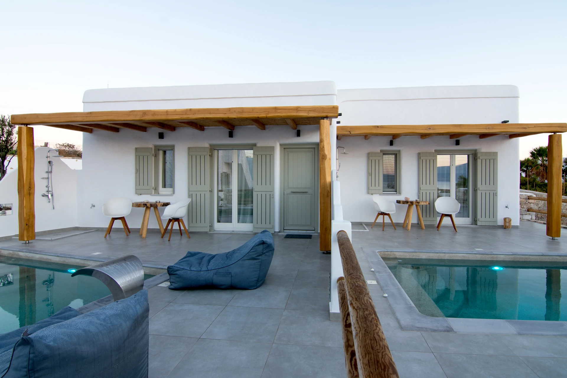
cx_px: 284
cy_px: 189
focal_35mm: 16
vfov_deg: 72.1
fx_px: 260
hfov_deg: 95.0
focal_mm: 11
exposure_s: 1/30
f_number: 7.1
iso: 250
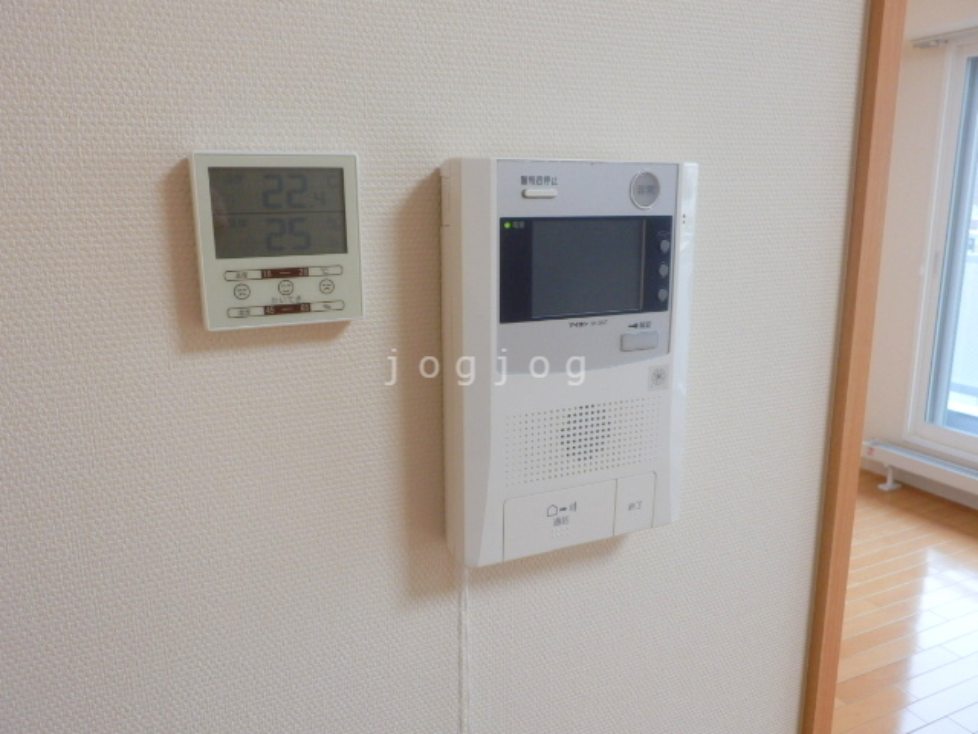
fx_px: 848
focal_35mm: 30
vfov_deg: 46.8
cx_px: 489
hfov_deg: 60.0
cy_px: 367
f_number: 3.5
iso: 125
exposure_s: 1/30
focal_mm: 5.3
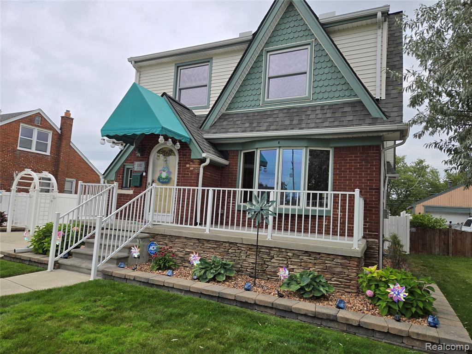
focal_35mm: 23
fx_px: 314
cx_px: 236
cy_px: 177
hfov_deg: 73.9
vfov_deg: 58.9
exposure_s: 1/1659
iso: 25
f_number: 1.8
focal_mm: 5.4
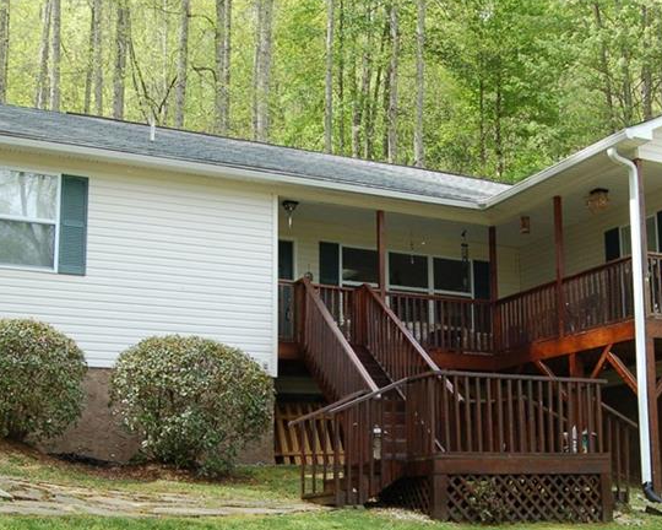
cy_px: 367
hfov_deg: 38.5
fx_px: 940
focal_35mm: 48
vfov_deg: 31.1
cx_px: 422
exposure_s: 1/125
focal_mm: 18
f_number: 9
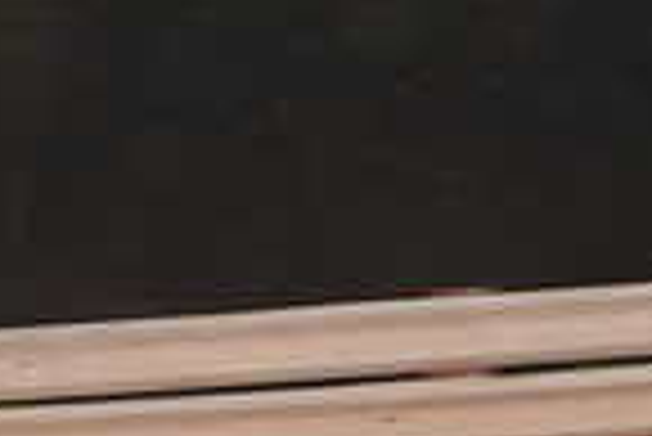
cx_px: -603
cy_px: 643
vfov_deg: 2.6
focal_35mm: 539
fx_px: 9771
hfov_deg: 3.8
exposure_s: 1/320
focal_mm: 135
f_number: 7.1
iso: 1000
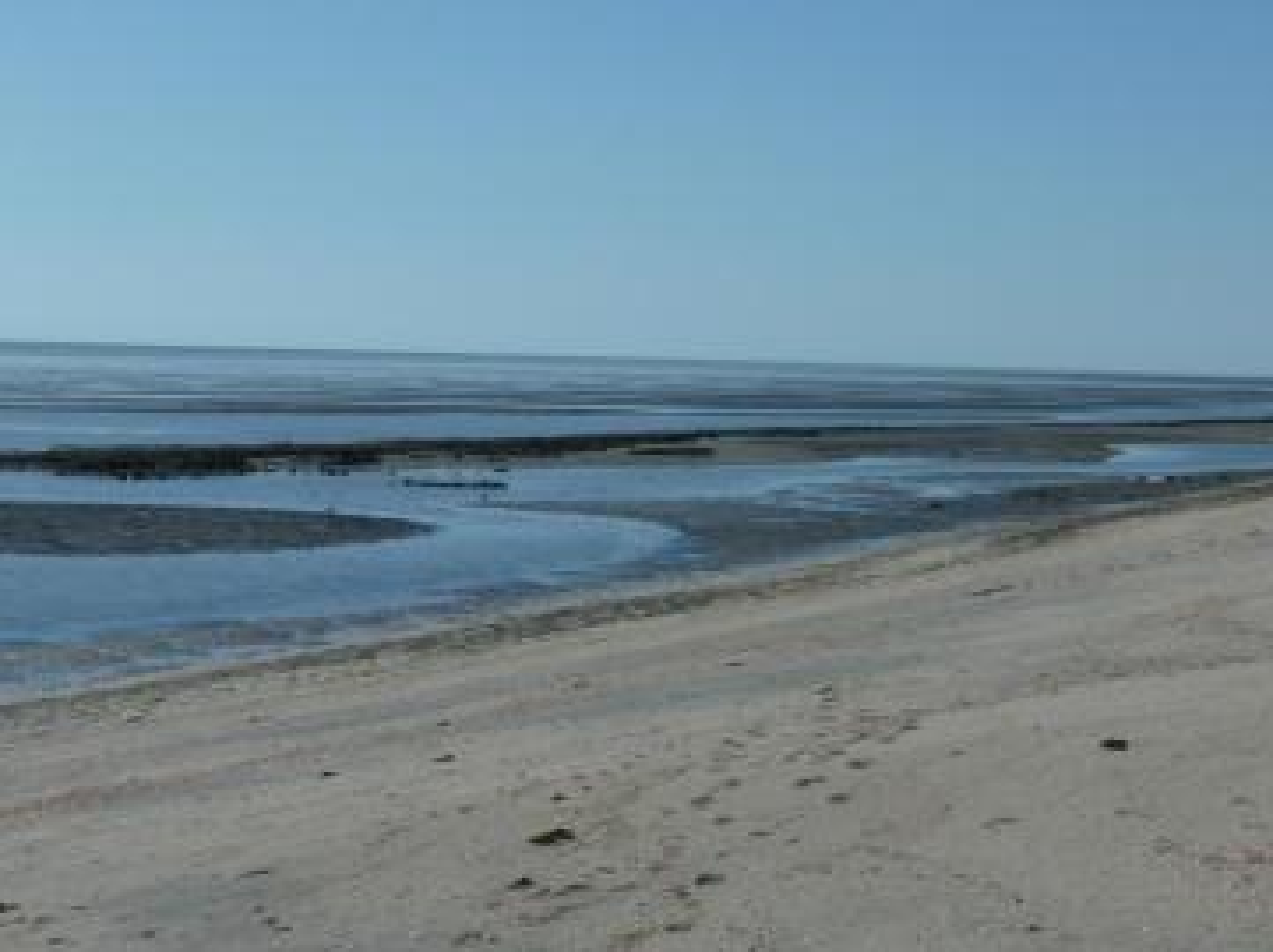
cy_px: 504
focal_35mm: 71
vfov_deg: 20.7
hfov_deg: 27.2
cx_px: 889
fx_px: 2608
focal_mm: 6.5
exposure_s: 1/1000
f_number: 5.6
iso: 80
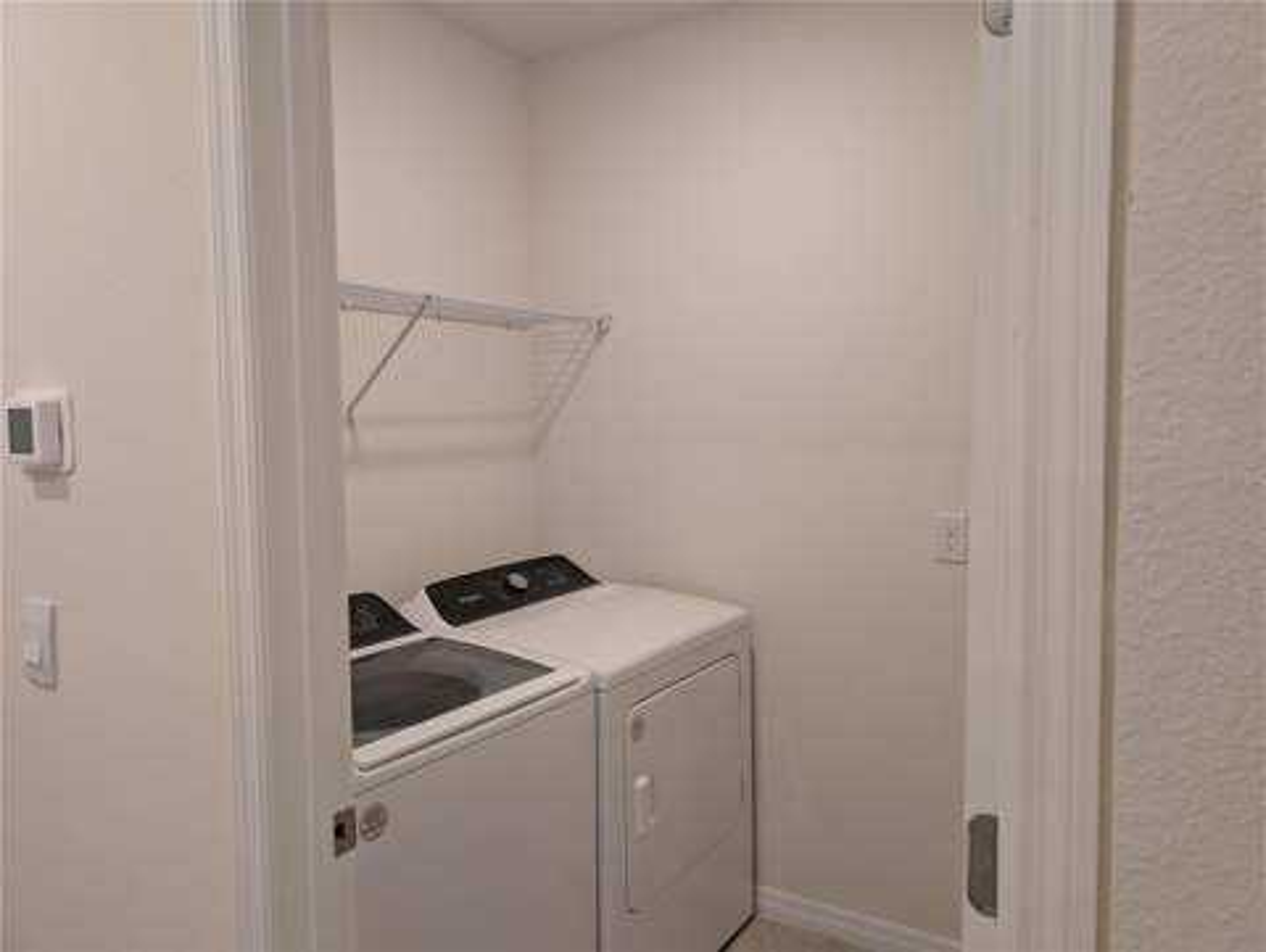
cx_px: 633
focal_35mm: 24
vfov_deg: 56.9
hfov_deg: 71.5
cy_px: 476
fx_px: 879
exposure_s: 1/15
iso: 30
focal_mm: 6.9
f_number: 1.68
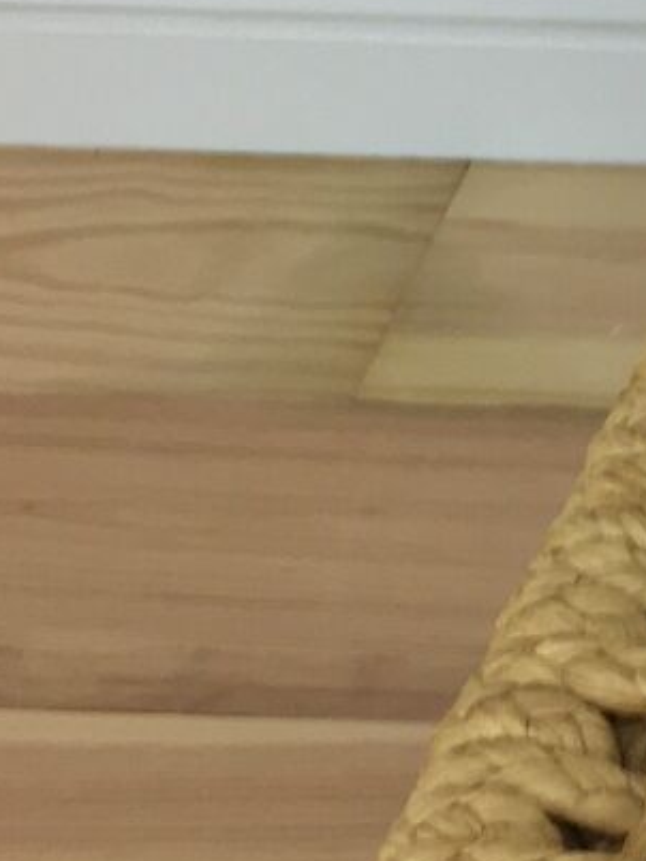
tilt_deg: -35.3
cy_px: 190
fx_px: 3585
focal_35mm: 144
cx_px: 1491
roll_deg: +0.3
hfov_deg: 9.3
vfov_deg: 13.7
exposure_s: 1/33
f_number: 2.2
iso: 40
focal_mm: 4.15
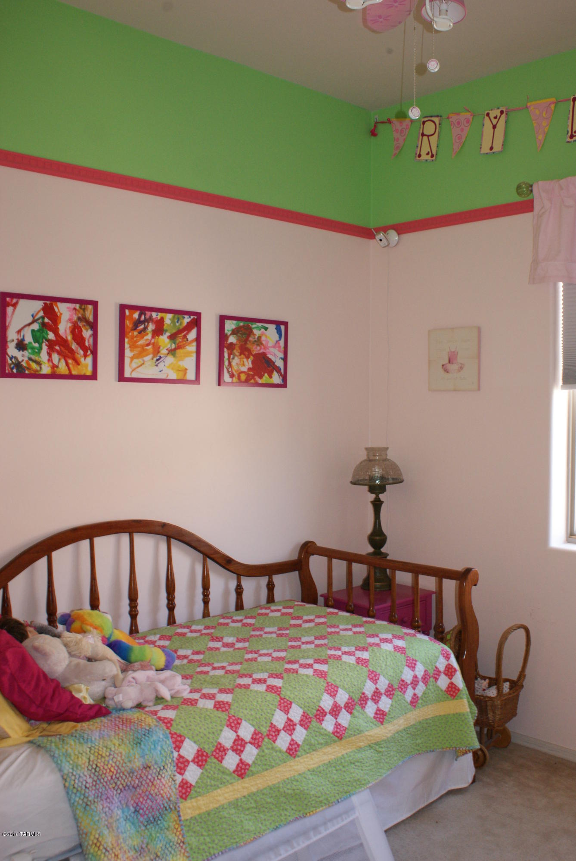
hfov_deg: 40.1
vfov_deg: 57.2
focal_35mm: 33
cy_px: 430
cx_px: 288
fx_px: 790
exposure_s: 1/60
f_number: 5.6
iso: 400
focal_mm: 22
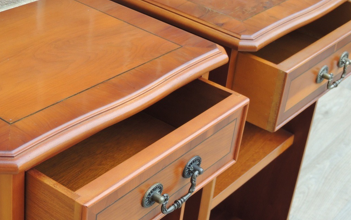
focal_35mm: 75
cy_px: 127
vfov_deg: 17.4
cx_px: 176
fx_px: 717
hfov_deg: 27.5
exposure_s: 1/200
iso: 400
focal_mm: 12.4
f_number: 3.9
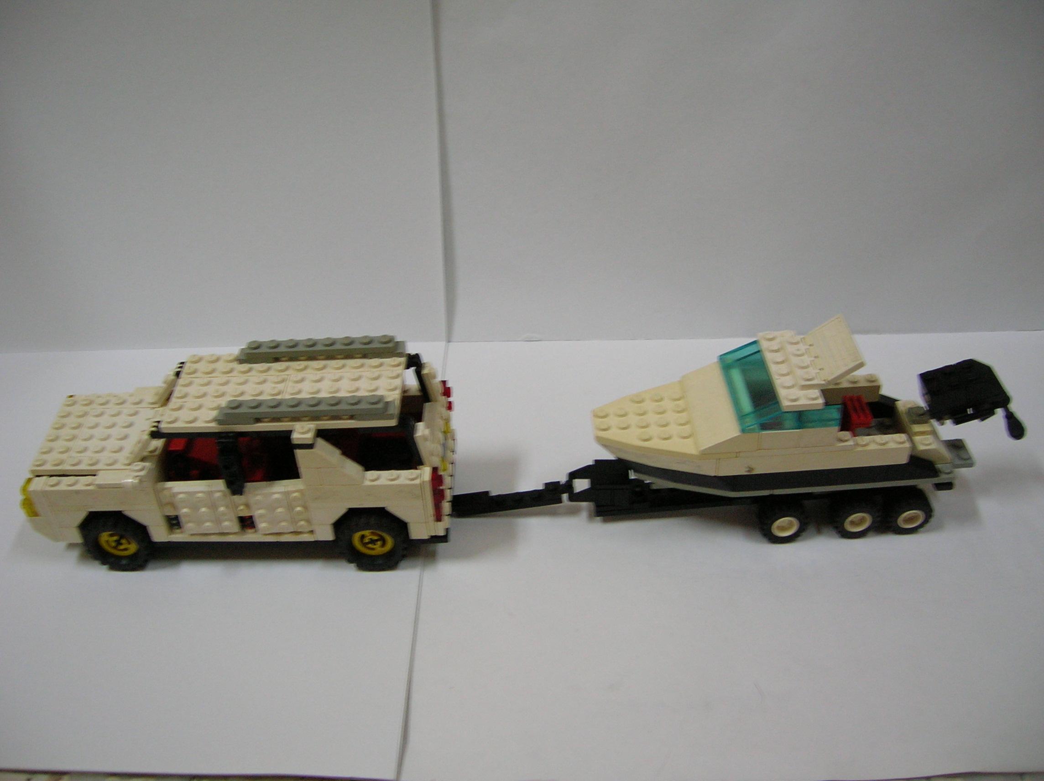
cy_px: 390
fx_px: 1025
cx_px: 522
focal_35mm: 34
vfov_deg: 41.7
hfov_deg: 54.0
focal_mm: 5.7
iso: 100
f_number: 2.9
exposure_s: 1/7.8
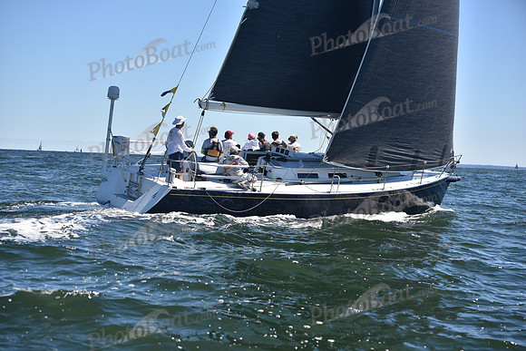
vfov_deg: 19.5
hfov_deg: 28.8
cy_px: 176
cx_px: 263
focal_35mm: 70
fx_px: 1023
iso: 200
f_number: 4.5
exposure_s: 1/800
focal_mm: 70
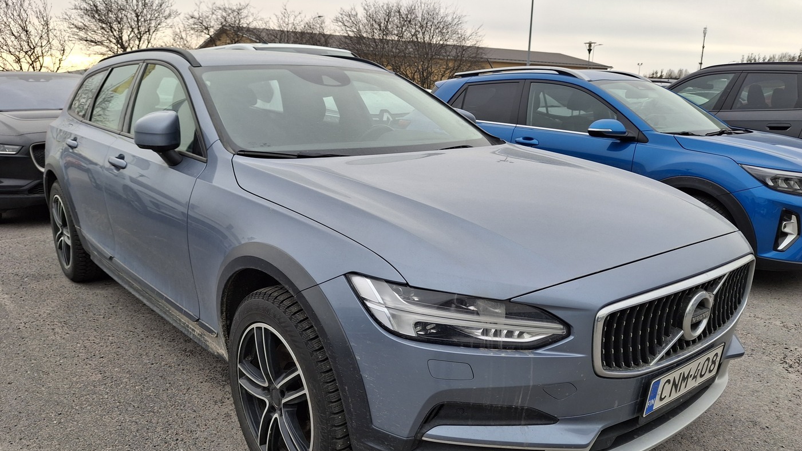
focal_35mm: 28
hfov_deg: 67.9
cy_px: 267
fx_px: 595
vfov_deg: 41.3
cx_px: 394
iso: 32
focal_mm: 4.69
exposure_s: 1/443
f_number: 1.8
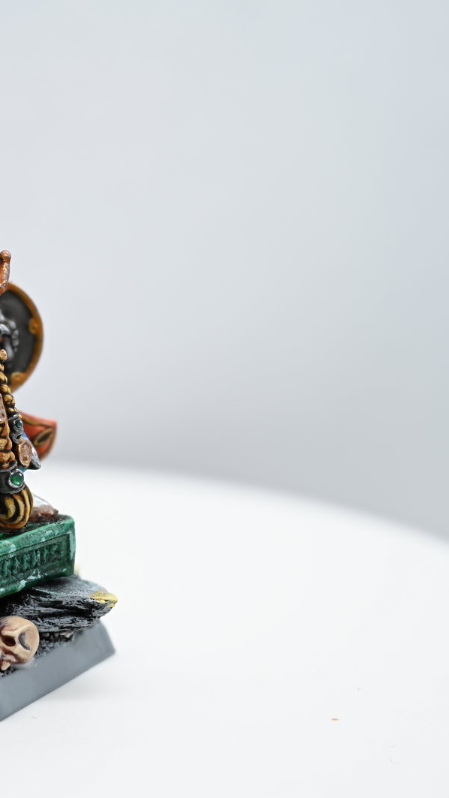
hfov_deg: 7.9
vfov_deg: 14.1
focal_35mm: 153
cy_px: 399
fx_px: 3238
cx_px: -44
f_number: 5.6
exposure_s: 1/30
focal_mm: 97
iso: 64
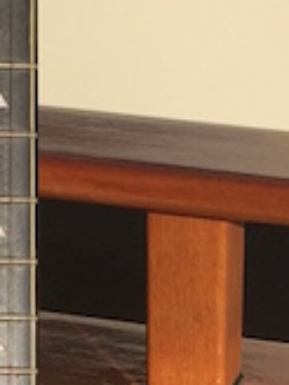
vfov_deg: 9.6
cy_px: 578
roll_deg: +0.5
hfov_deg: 7.4
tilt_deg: -29.3
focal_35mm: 200
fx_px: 2226
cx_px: 14
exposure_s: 1/3049
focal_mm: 4.15
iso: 32
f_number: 2.2
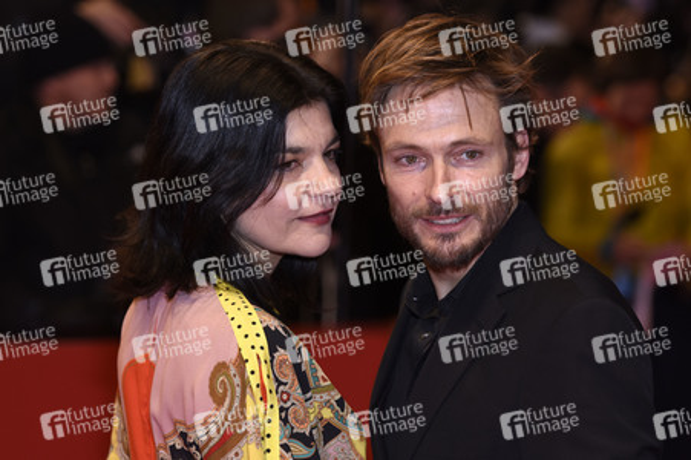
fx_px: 3165
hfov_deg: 12.5
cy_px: 230
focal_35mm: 165
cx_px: 346
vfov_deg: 8.3
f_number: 3.2
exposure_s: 1/400
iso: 640
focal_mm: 110
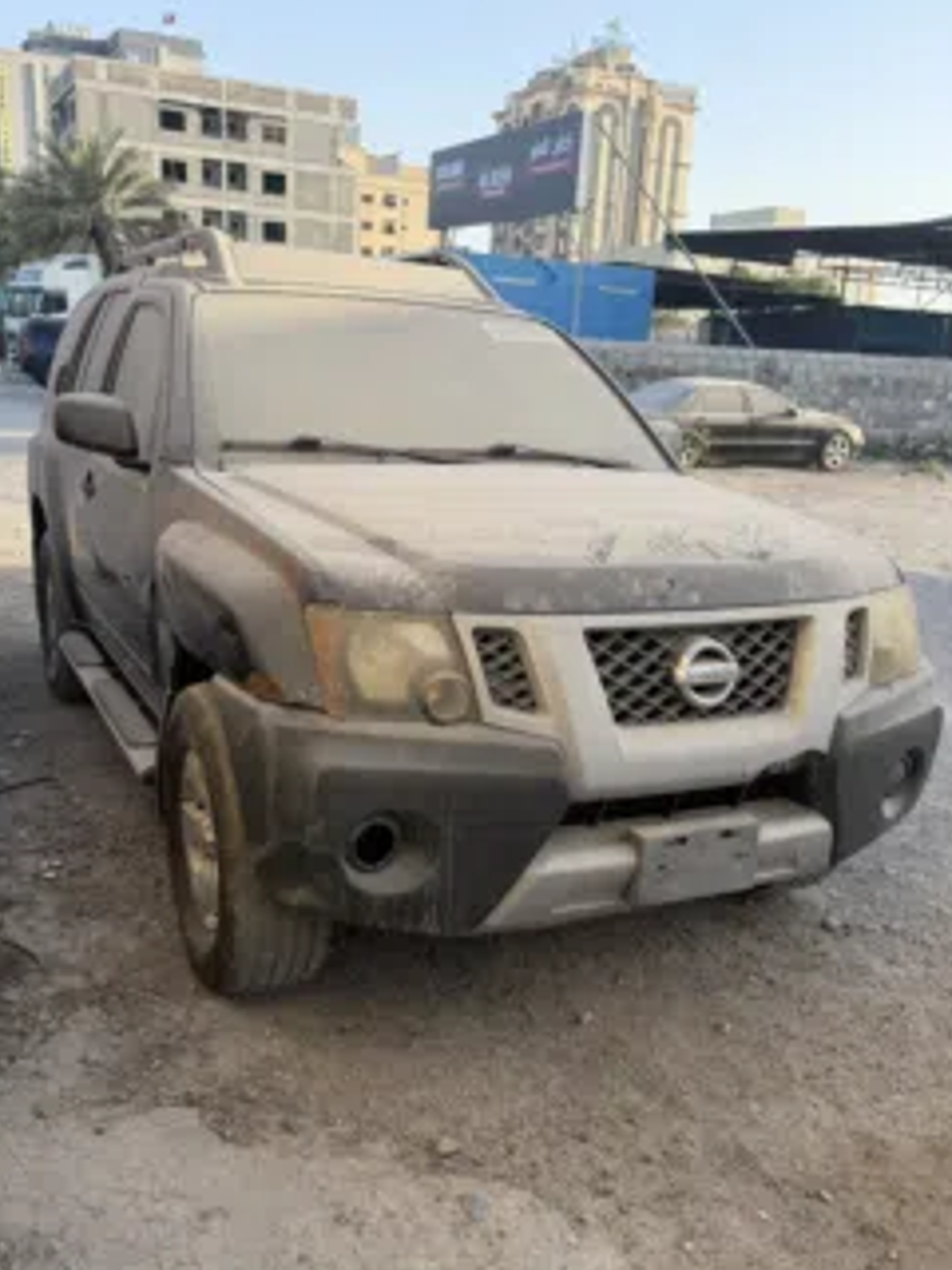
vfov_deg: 59.6
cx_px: 464
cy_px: 746
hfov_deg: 46.8
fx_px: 1100
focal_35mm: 30
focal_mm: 6.76
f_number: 1.78
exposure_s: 1/1060
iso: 80
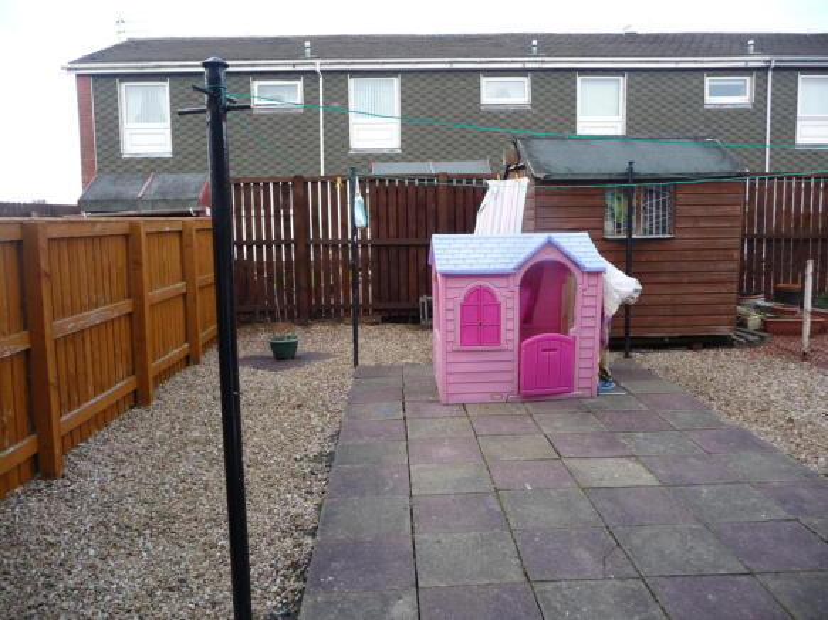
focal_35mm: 28
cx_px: 414
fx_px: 670
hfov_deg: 63.5
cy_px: 310
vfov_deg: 49.7
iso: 100
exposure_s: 1/160
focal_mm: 4.7
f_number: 3.3
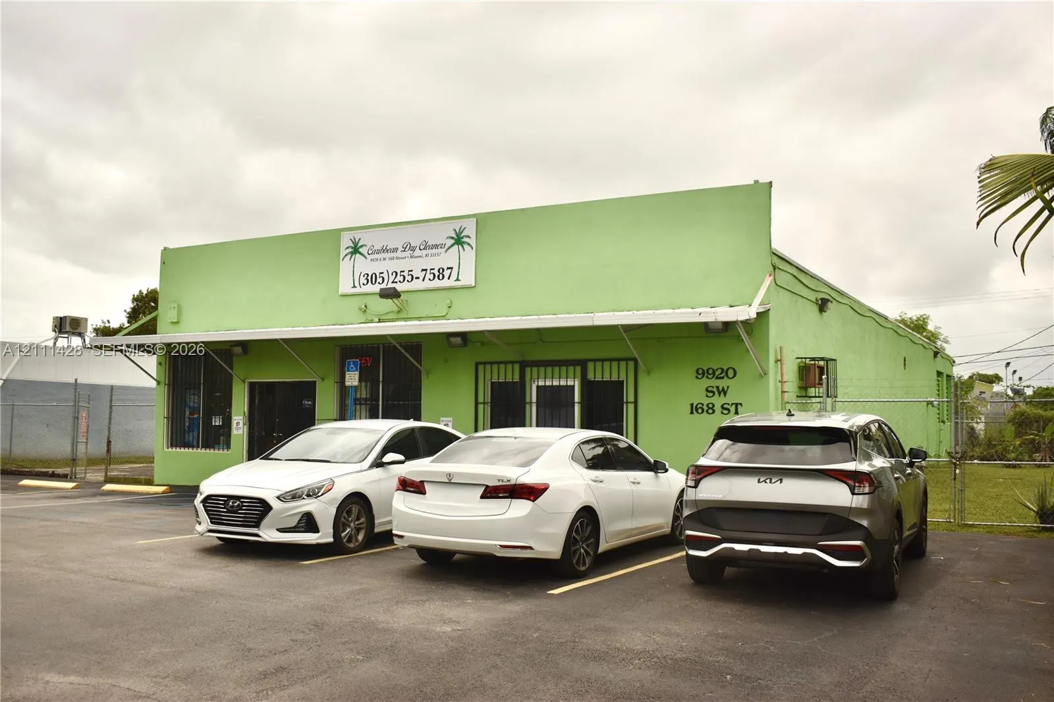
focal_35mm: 33
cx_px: 527
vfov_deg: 40.0
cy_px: 351
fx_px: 966
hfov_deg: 57.2
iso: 100
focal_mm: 22
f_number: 4.5
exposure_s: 1/800
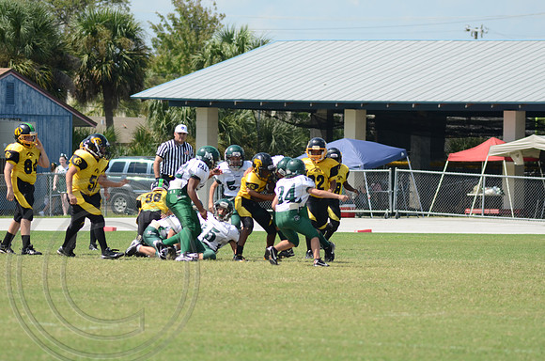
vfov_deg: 4.6
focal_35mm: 300
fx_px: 4532
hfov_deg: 6.9
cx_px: 272
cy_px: 180
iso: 200
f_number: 5.6
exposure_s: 1/800
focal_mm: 200
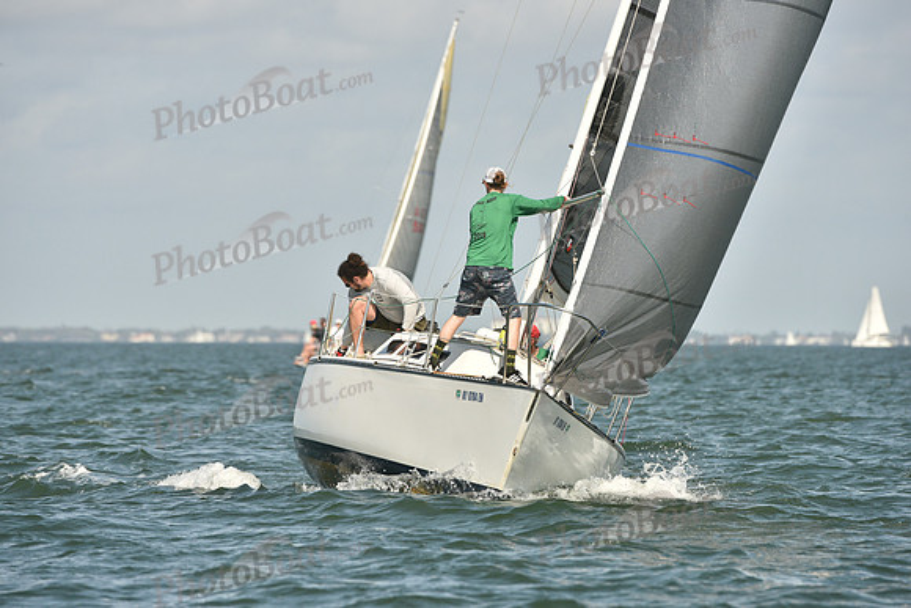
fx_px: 10124
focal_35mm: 400
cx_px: 456
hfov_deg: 5.2
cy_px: 304
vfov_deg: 3.4
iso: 400
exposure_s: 1/1250
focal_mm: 400
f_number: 8
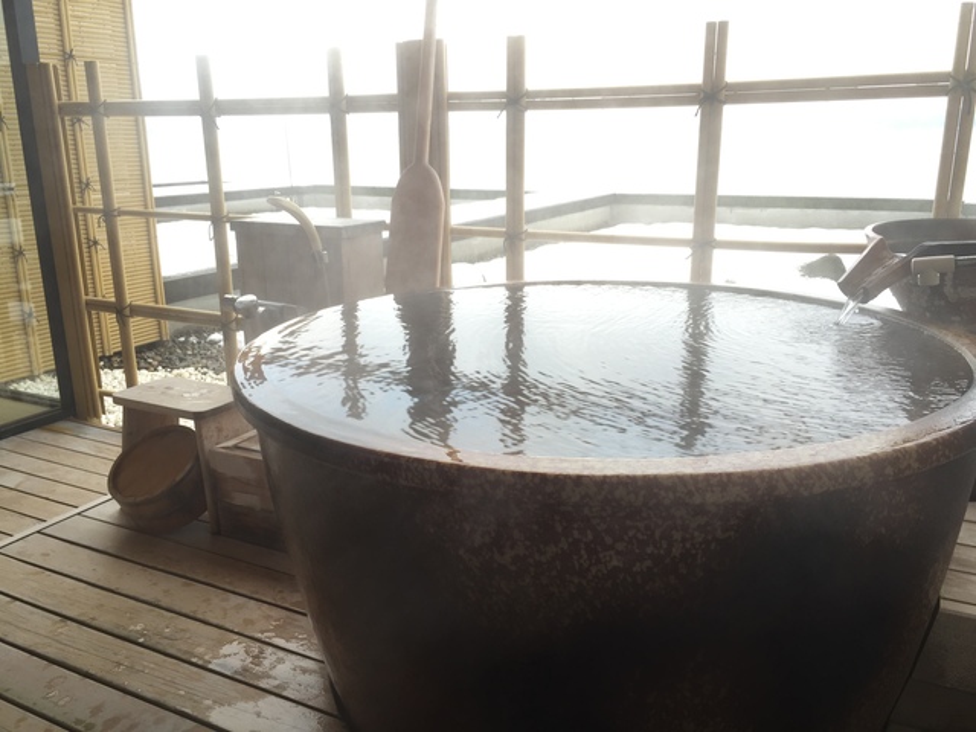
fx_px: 818
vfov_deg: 48.2
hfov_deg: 61.7
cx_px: 488
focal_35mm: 29
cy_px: 366
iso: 32
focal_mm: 4.15
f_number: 2.2
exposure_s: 1/60
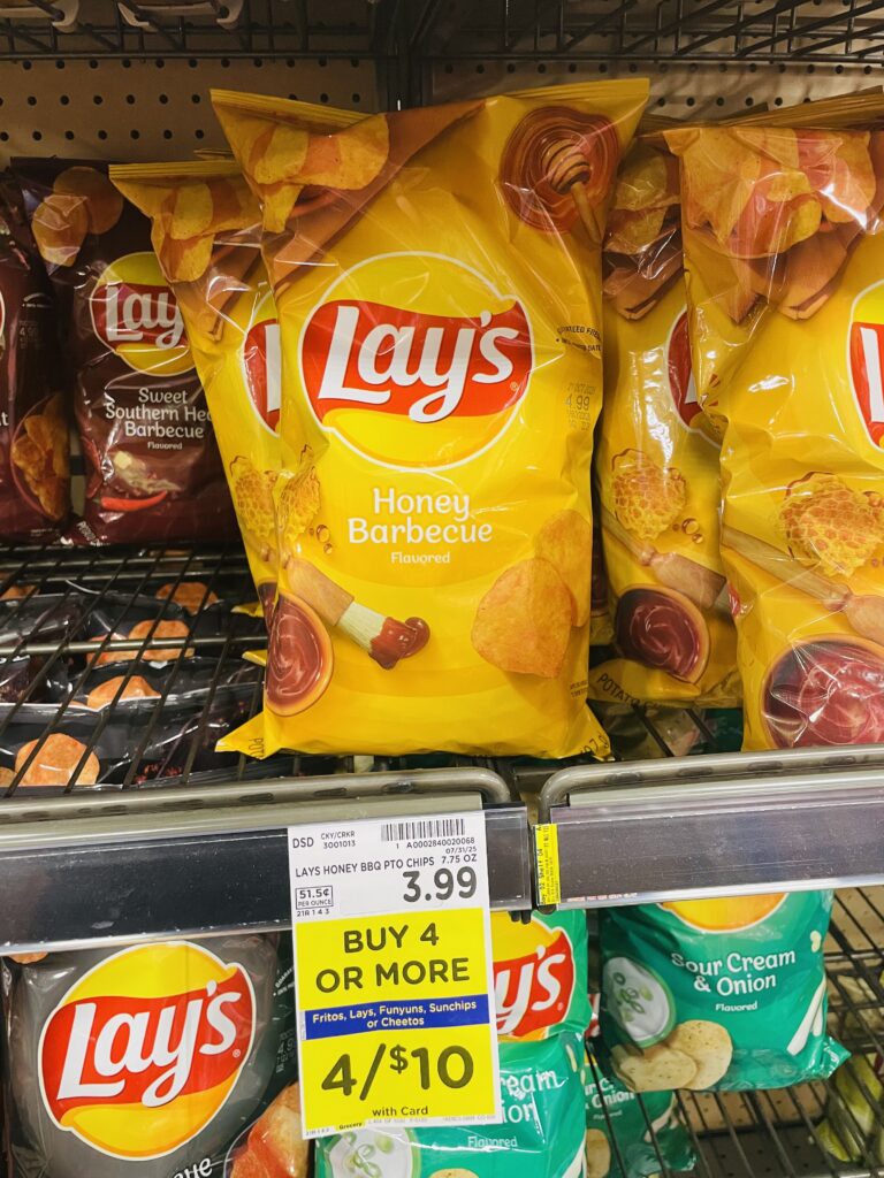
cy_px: 589
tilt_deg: -21.6
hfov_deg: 53.1
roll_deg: +1.3
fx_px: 885
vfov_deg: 67.3
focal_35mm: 26
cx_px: 442
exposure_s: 1/60
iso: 250
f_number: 1.6
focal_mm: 4.2
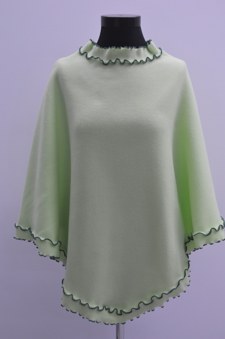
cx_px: 112
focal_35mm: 39
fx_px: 366
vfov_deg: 49.6
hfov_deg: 34.1
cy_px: 170
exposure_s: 1/100
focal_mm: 26
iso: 400
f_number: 5
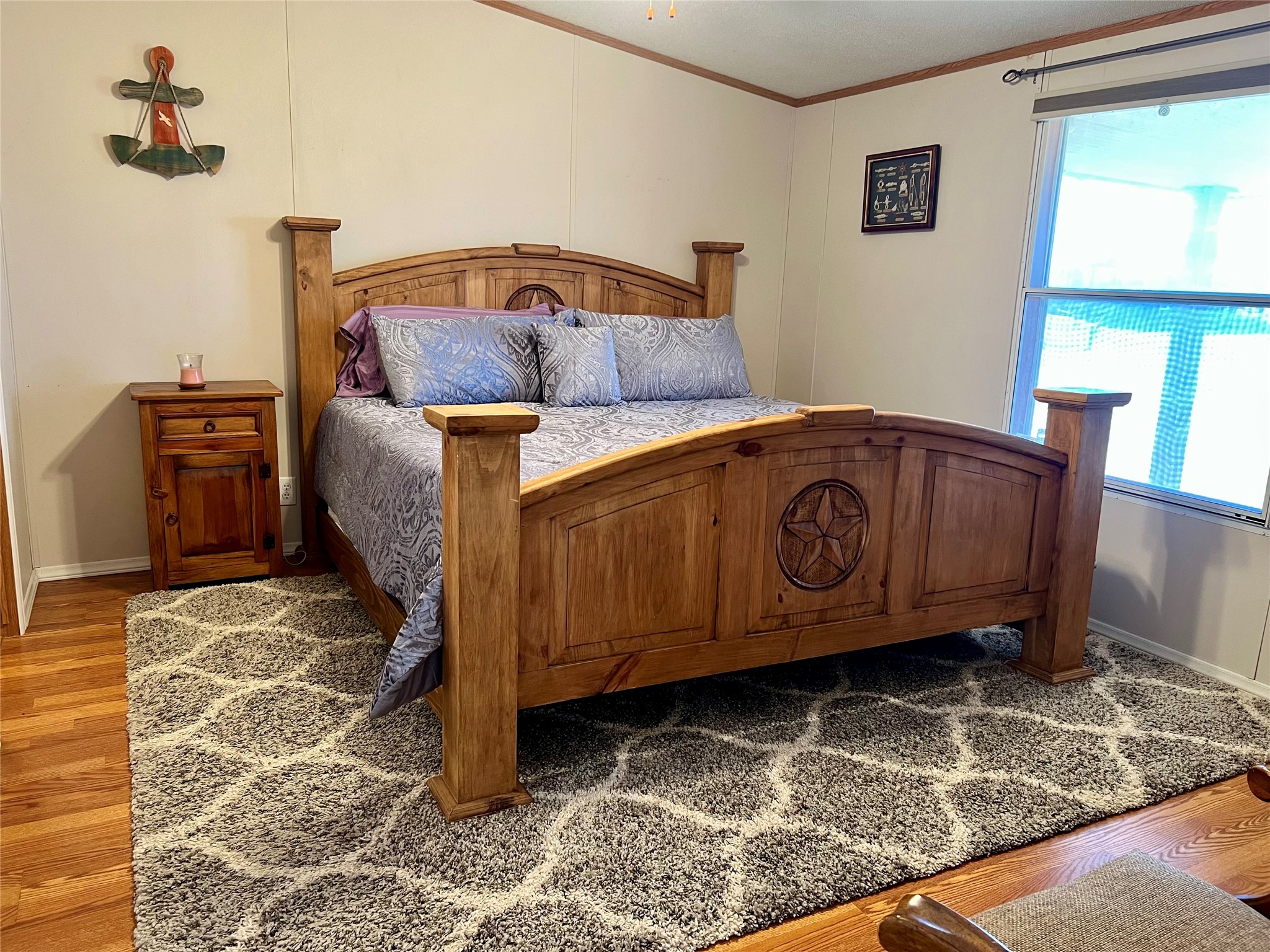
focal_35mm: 26
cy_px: 476
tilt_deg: -11.7
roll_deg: -2.6
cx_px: 635
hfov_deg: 67.3
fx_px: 954
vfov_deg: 53.1
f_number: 1.5
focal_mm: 5.7
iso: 200
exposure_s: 1/60
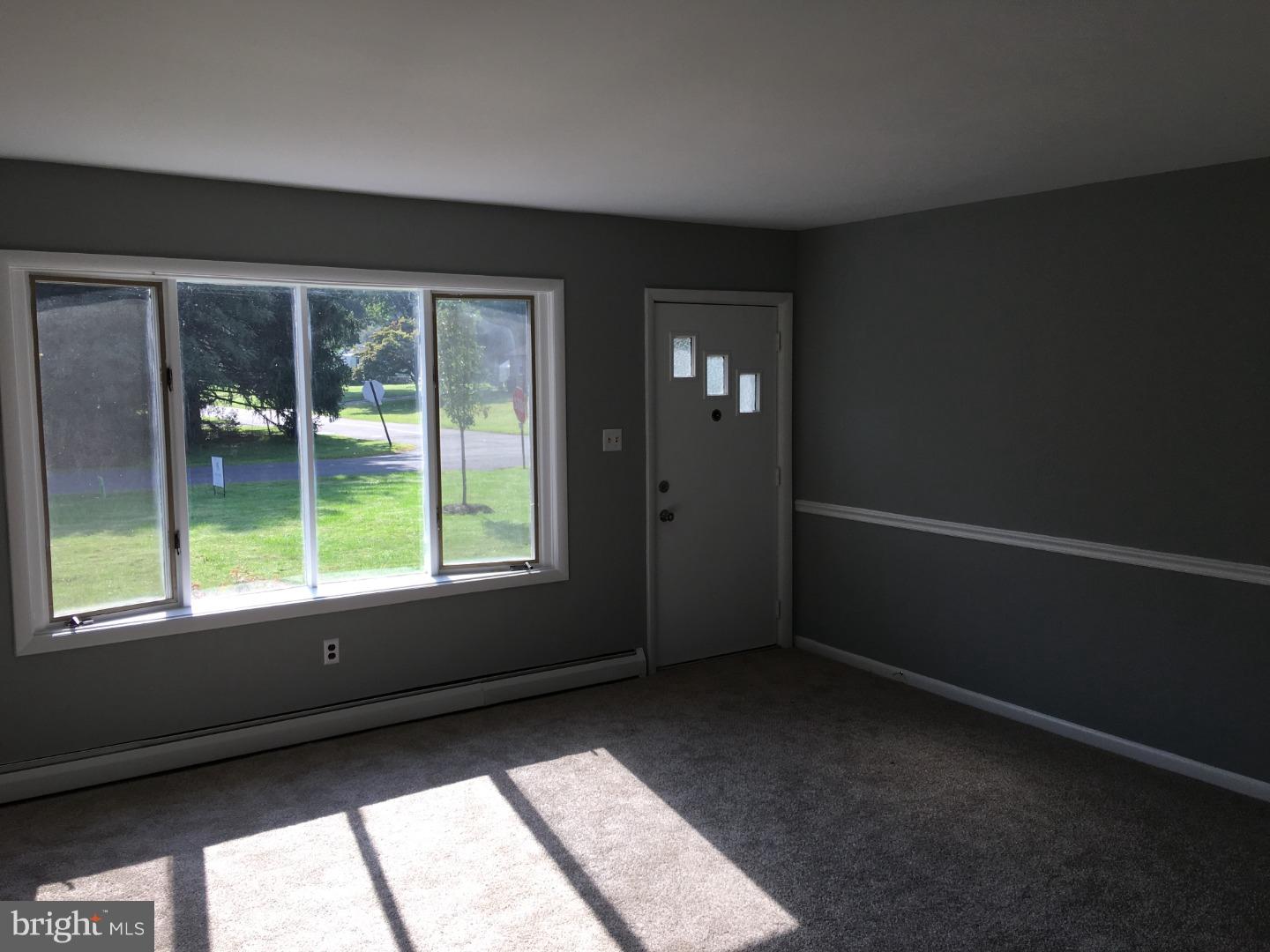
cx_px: 635
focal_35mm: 29
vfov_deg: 48.2
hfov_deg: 61.7
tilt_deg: -5.3
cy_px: 476
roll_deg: -0.4
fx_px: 1064
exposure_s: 1/342
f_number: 2.2
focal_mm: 4.15
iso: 25
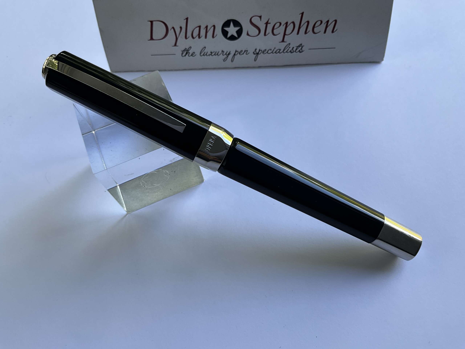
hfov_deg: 61.7
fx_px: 390
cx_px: 232
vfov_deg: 48.2
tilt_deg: -62.3
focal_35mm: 29
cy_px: 174
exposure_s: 1/122
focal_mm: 3
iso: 32
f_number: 1.8
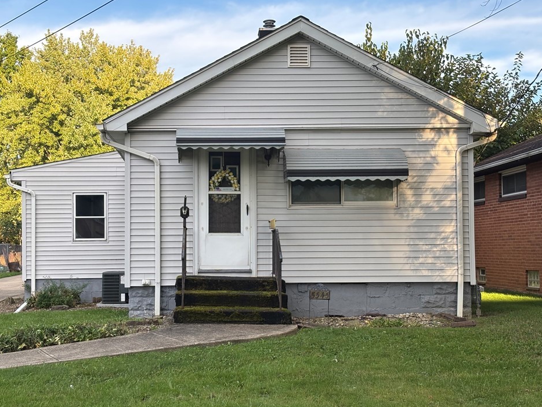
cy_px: 212
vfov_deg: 25.7
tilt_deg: +2.5
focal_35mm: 57
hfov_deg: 33.8
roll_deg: +0.2
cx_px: 250
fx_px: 893
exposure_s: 1/443
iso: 32
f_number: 1.6
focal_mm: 5.96
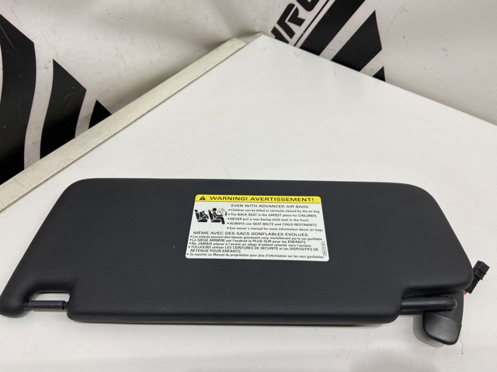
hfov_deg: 67.3
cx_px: 248
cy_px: 186
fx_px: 373
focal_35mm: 26
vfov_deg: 53.0
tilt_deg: -49.7
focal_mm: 4.25
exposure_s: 1/100
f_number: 1.8
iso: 100
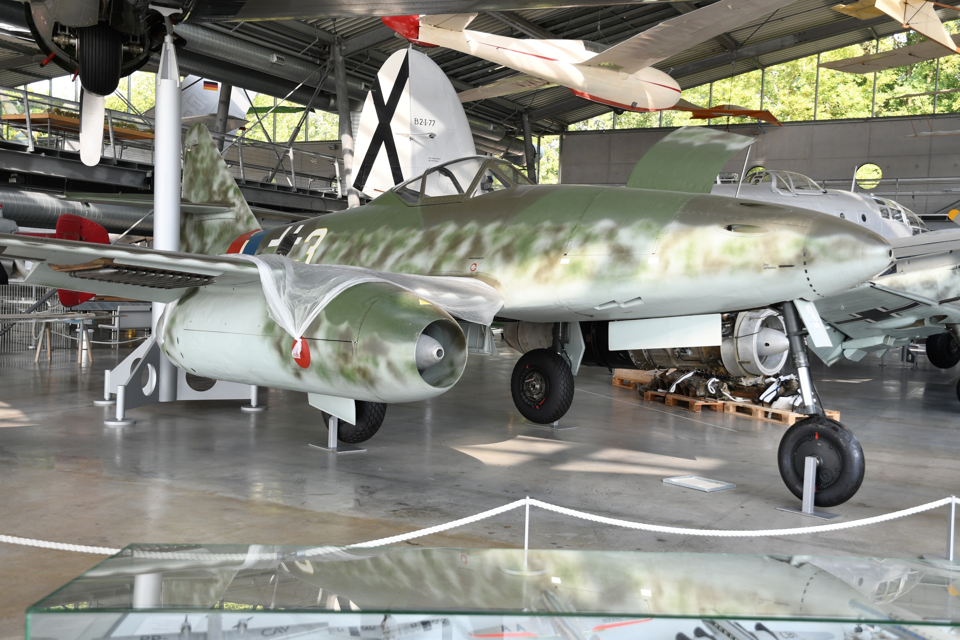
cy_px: 320
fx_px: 1040
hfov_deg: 49.6
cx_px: 480
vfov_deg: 34.2
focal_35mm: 39
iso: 160
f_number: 4.5
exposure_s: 1/80
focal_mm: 26
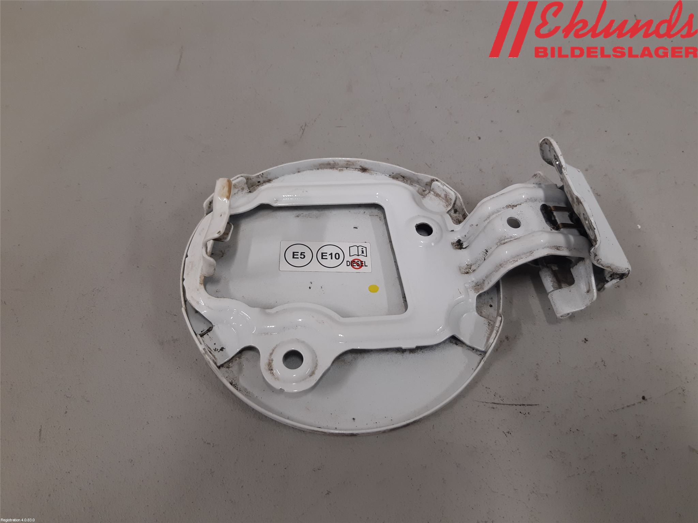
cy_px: 262
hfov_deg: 67.3
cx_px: 349
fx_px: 524
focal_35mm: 26
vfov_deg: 53.1
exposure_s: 1/50
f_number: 1.7
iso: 80
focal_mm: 3.93
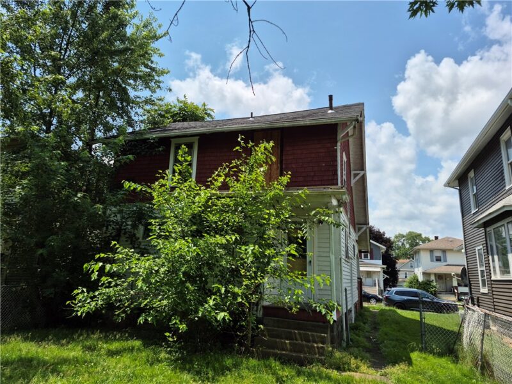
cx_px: 256
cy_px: 192
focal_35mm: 23
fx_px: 340
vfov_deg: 58.9
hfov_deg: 73.9
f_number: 1.8
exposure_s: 1/2232
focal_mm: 5.4
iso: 25
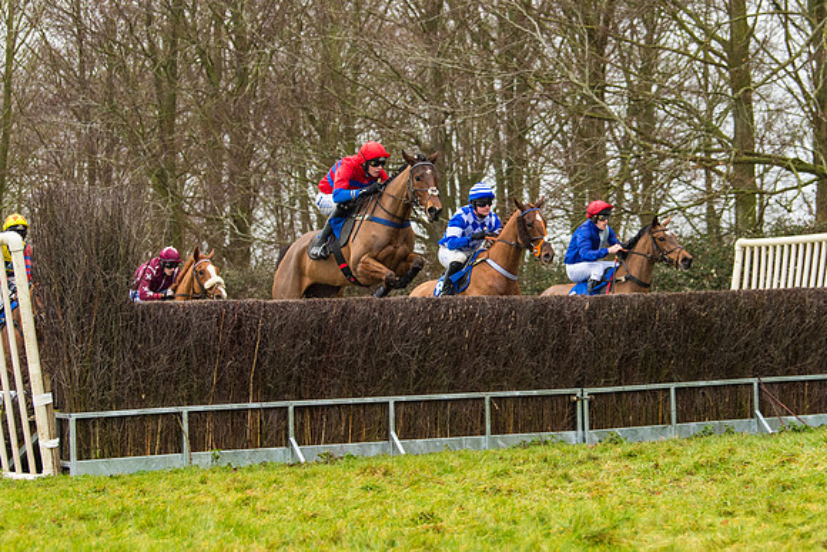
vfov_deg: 12.7
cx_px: 485
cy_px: 272
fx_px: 2485
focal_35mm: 108
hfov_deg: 18.9
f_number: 4
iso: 1000
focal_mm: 82
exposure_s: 1/1000
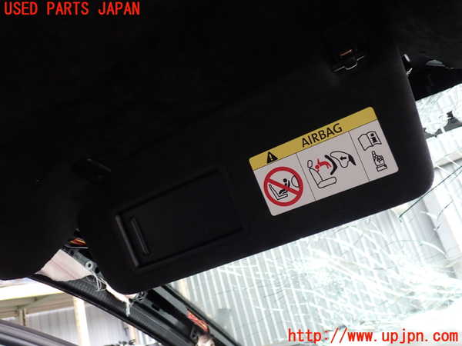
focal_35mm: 30
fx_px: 400
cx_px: 231
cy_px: 173
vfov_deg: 46.8
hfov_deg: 60.0
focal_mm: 5.4
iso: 125
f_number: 2.3
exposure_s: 1/60
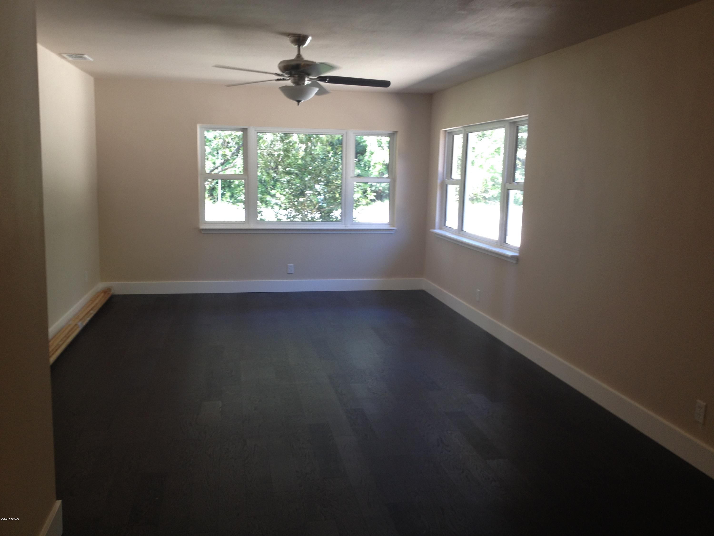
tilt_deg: -11.0
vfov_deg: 40.7
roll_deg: -1.6
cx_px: 357
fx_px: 722
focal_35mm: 35
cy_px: 268
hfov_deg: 52.6
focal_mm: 4.28
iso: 50
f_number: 2.4
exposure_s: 1/40
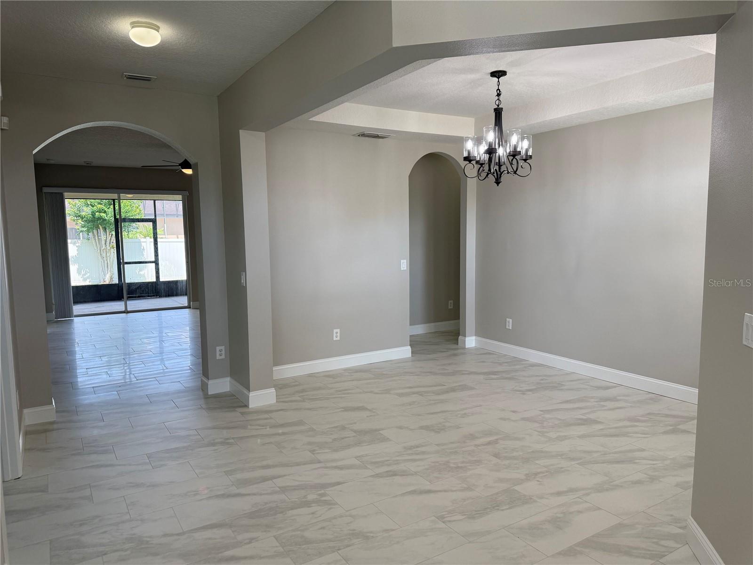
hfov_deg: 71.6
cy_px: 282
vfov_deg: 56.8
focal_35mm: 24
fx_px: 522
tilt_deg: -5.4
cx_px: 376
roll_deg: +0.6
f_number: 1.78
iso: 100
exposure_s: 1/240
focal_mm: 6.76
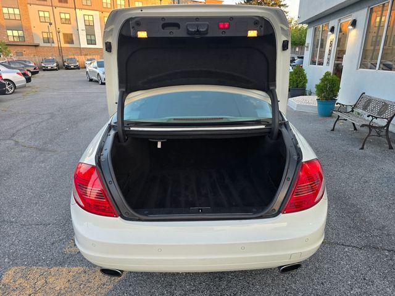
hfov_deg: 73.9
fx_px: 262
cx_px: 198
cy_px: 148
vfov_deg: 58.9
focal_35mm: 23
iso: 32
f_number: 1.7
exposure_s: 1/120
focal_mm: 6.3
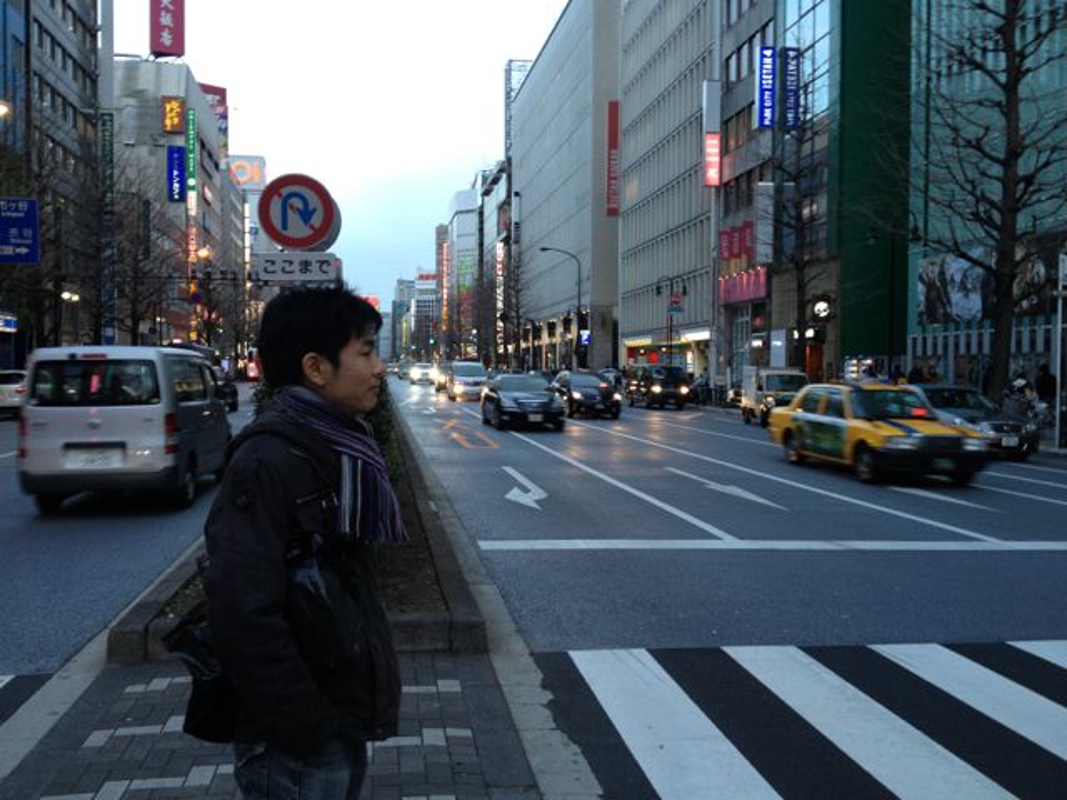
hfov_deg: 52.6
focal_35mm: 35
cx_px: 534
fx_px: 1079
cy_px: 400
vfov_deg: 40.7
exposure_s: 1/24
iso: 50
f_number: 2.4
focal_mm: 4.28
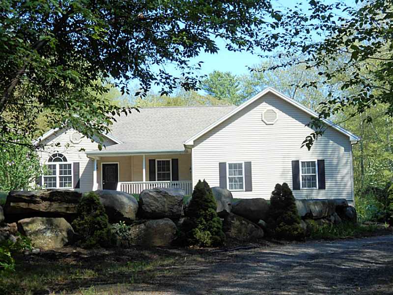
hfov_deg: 26.0
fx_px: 851
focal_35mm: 75
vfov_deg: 19.6
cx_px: 196
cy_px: 148
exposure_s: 1/125
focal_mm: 13.5
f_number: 5.8
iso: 80
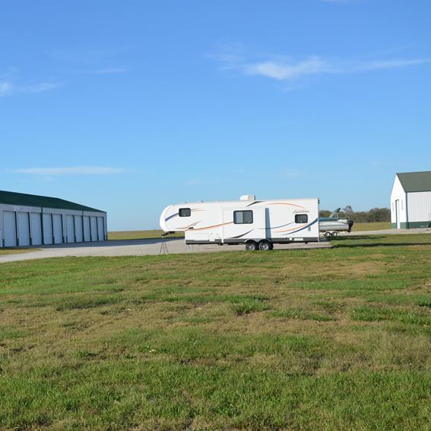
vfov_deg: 28.7
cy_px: 239
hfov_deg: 27.6
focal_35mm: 60
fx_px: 842
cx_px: 42
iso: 100
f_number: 8
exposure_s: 1/250
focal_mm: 25
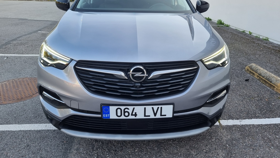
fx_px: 200
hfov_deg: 69.8
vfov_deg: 42.8
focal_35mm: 27
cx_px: 137
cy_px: 66
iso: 50
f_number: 1.8
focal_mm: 6.7
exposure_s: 1/137
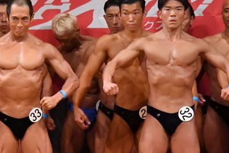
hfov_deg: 3.7
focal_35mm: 552
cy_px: 127
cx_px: 38
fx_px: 3508
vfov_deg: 2.5
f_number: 5.6
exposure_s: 1/400
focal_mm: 170
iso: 9000
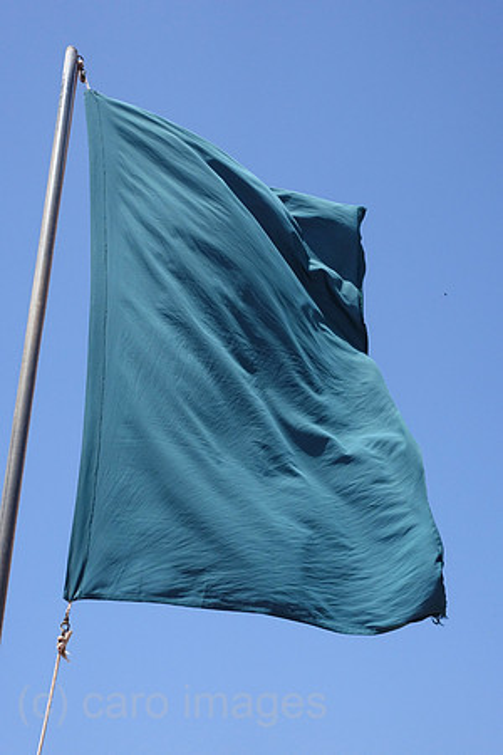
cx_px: 252
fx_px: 1027
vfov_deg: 40.3
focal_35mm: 49
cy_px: 378
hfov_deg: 27.5
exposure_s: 1/1000
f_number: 2.8
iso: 400
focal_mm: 17.9
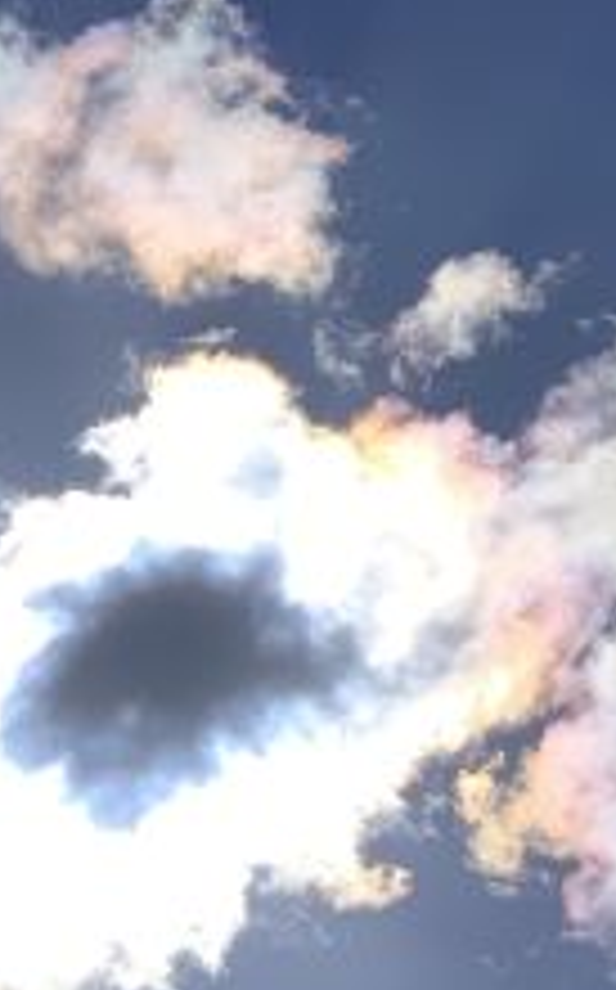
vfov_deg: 13.9
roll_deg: -1.0
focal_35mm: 151
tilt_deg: +40.1
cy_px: 551
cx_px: 184
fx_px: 4067
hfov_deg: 8.7
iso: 16
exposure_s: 1/5988
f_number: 2.4
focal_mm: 6
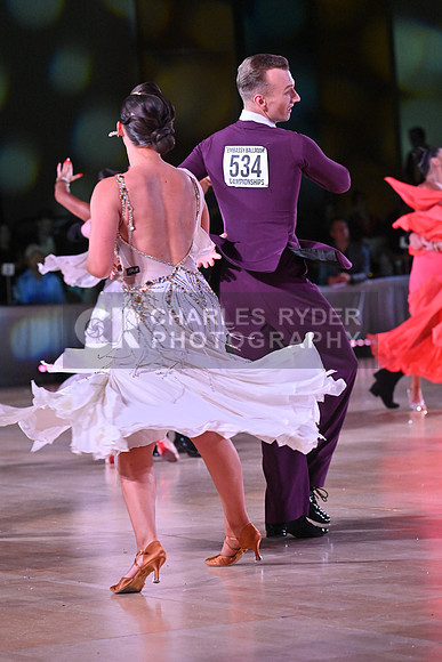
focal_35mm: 175
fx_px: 3221
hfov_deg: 7.9
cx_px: 221
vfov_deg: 11.7
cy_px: 331
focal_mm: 175
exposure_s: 1/400
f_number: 5.6
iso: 6400
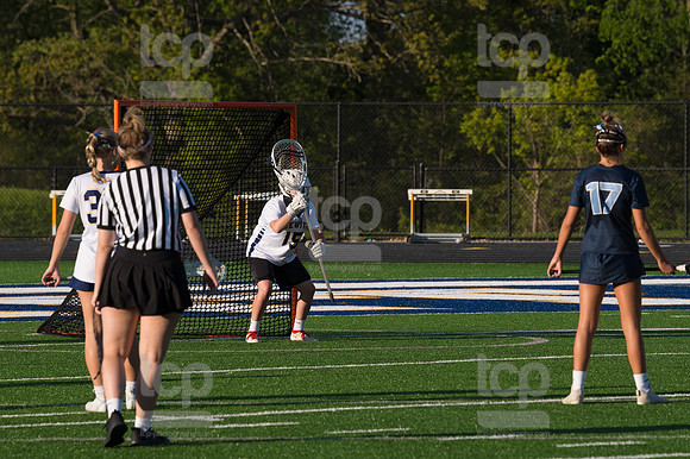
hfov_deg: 6.9
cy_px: 230
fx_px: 5747
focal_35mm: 300
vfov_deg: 4.6
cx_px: 345
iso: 250
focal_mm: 200
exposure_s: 1/1600
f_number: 5.6
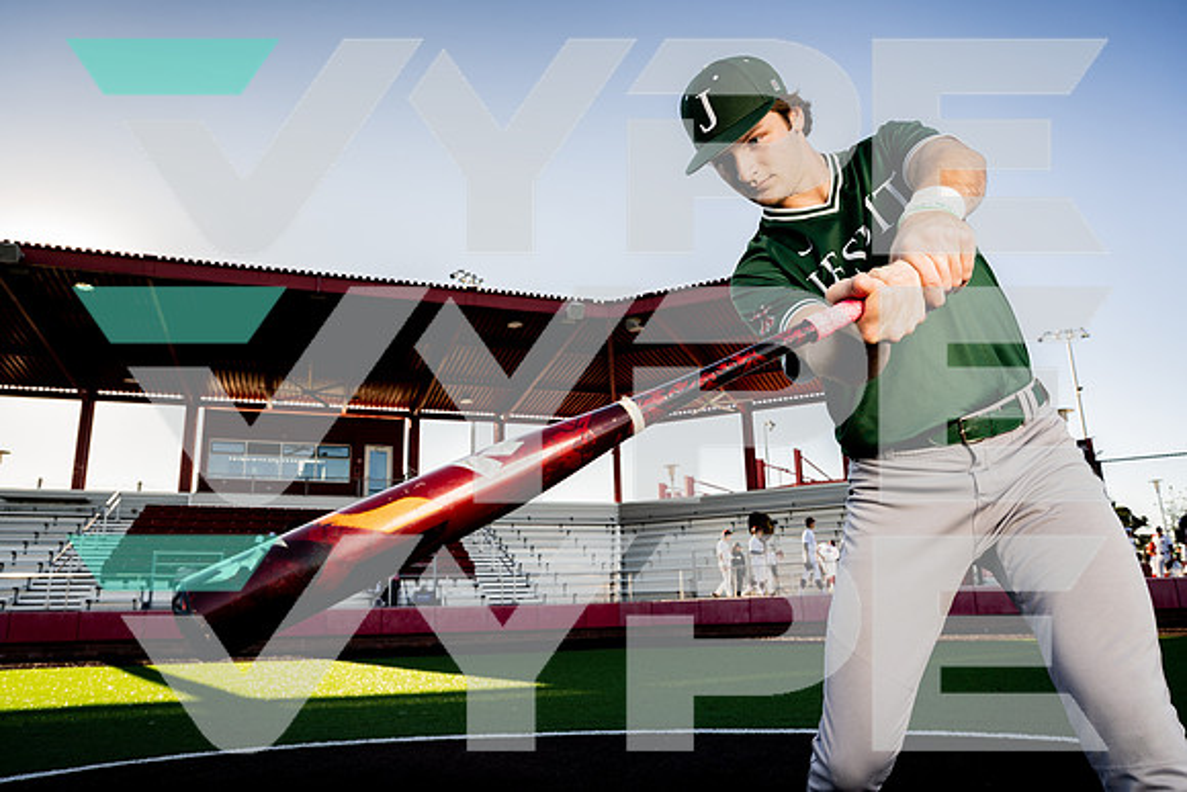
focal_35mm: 24
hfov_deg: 73.7
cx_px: 594
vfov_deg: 53.2
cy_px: 396
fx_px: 791
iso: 125
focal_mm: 24
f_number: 6.3
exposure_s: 1/250
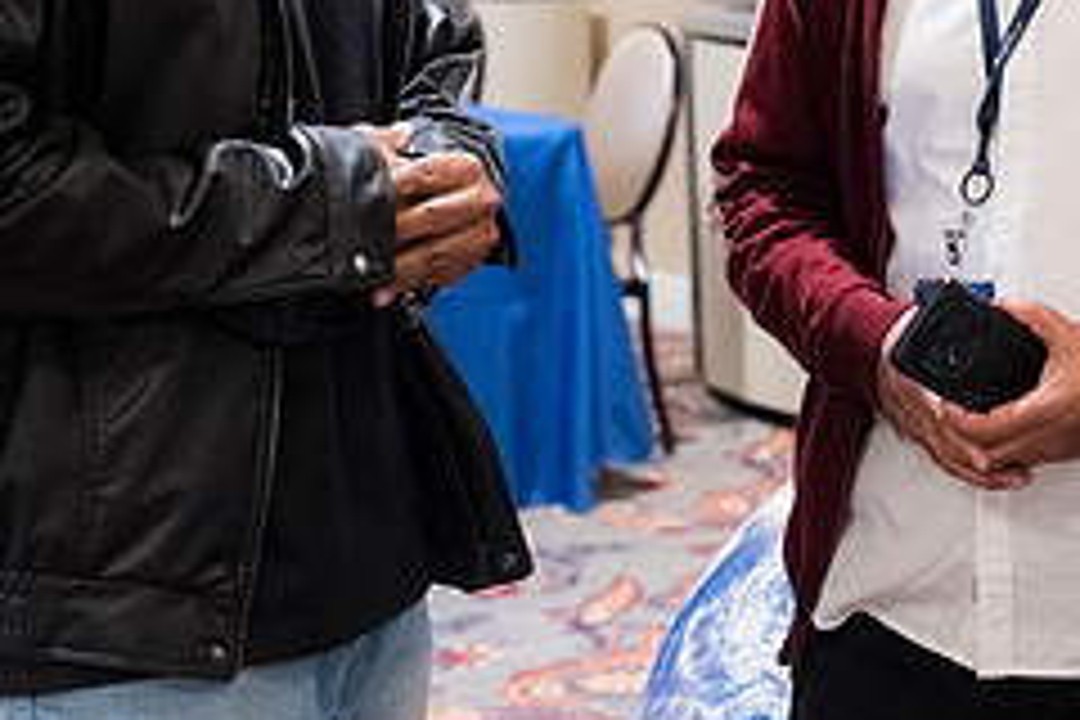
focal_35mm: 109
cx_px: 1053
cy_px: 29
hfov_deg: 18.3
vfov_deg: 12.4
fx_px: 3270
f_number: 3.5
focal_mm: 45
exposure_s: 1/160
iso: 4500
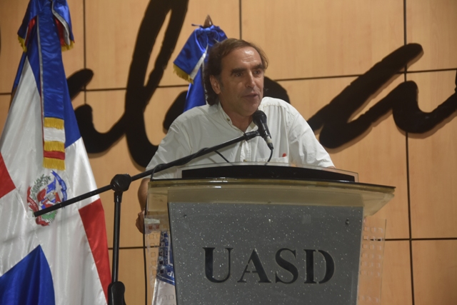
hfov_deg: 17.1
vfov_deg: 11.4
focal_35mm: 120
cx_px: 228
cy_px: 152
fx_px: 1524
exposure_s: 1/100
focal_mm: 80
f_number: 5
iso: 800
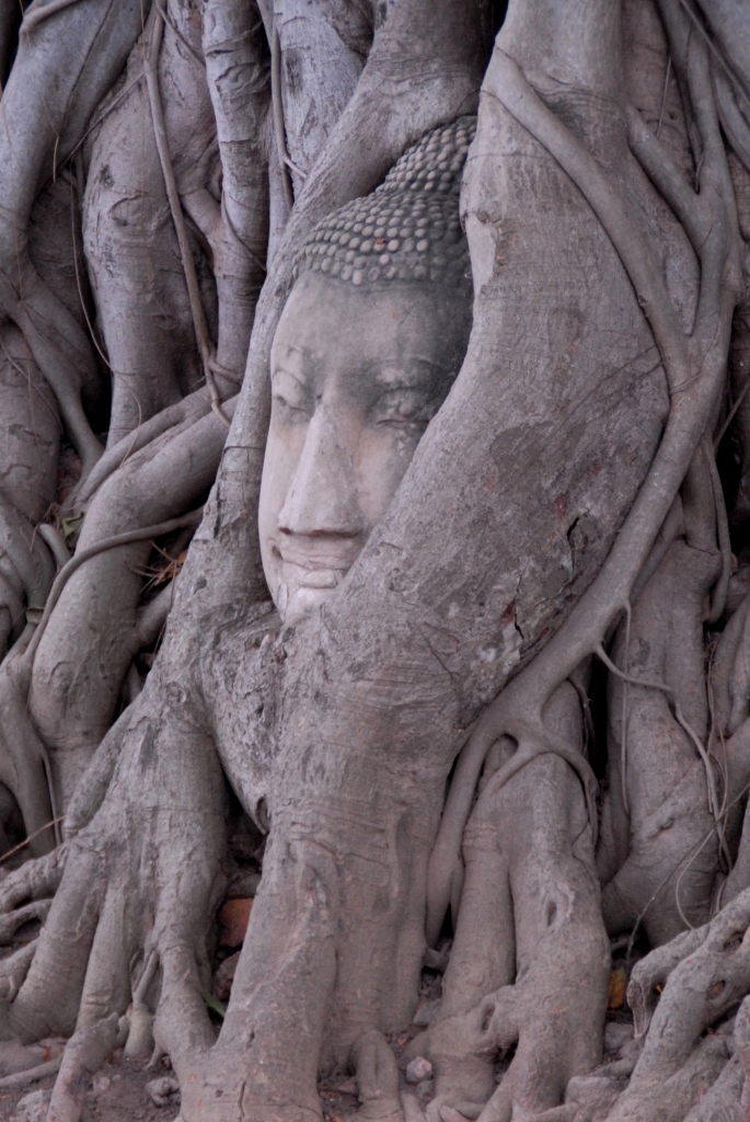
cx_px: 375
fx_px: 4021
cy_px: 561
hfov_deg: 10.7
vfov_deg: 15.9
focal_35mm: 129
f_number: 6.3
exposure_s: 1/160
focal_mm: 86
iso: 800
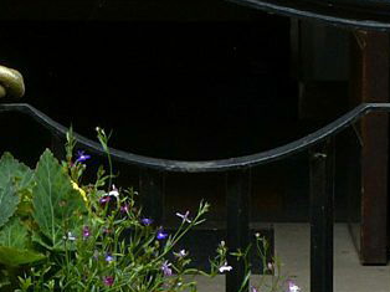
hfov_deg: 3.6
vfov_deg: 2.7
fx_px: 6113
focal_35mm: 543
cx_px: -200
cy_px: 256
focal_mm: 23.9
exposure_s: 1/50
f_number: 7.1
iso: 100
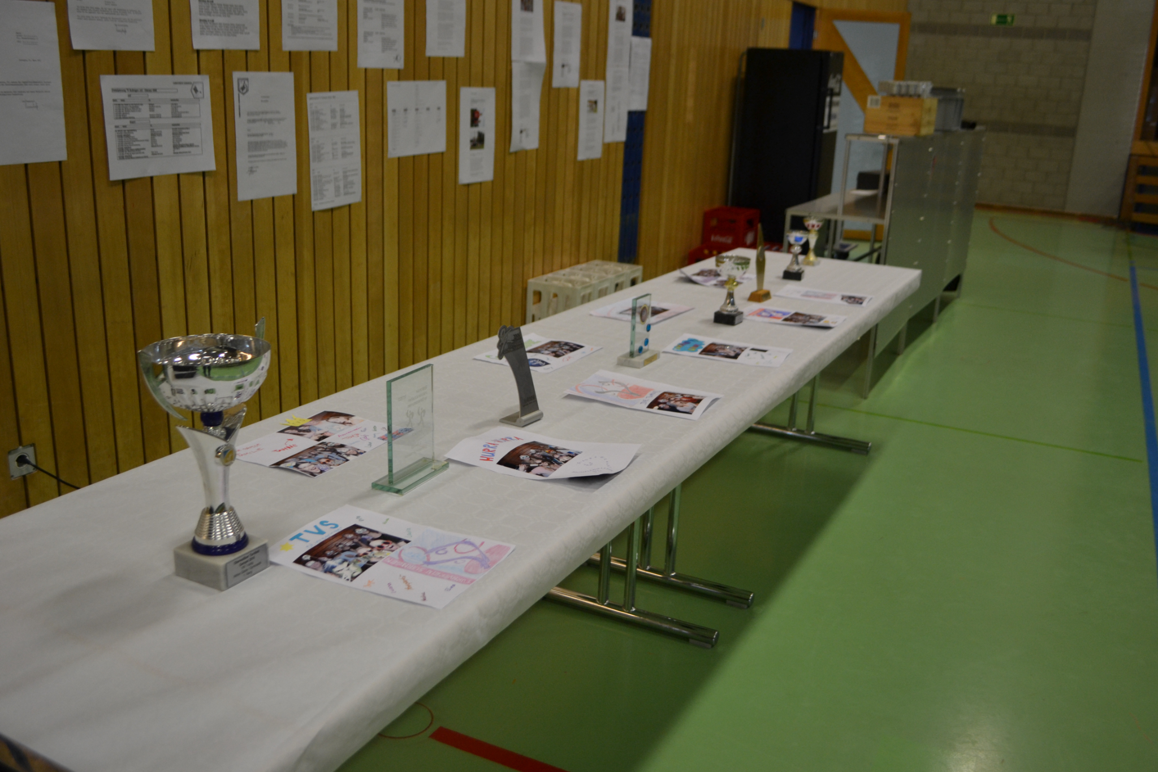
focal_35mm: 33
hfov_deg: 57.2
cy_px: 386
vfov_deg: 40.0
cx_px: 579
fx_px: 1061
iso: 500
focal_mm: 22
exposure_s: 1/60
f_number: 3.8
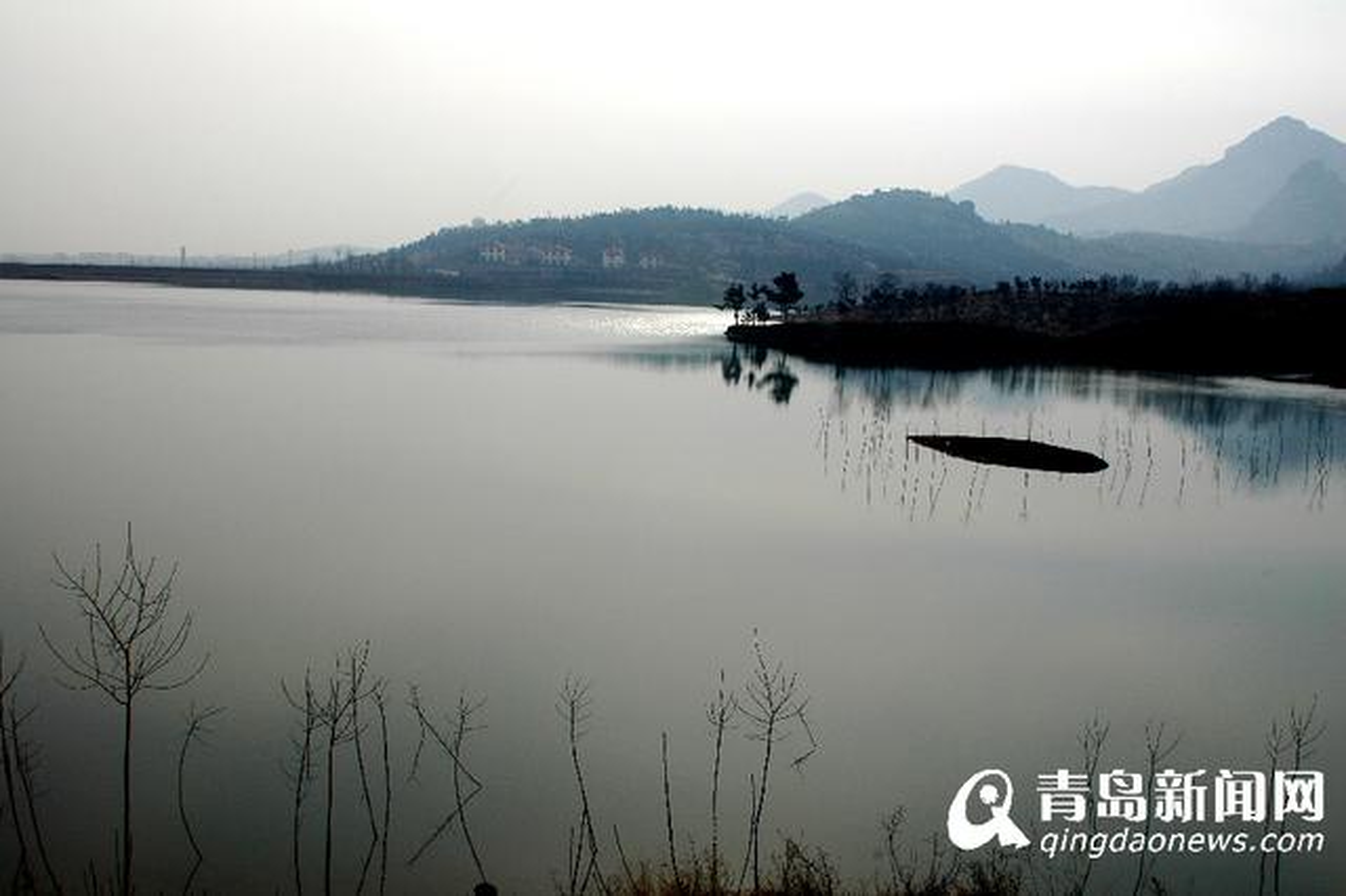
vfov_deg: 31.9
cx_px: 673
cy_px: 448
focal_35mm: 42
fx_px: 1569
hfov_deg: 46.4
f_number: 11
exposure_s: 1/320
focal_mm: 28
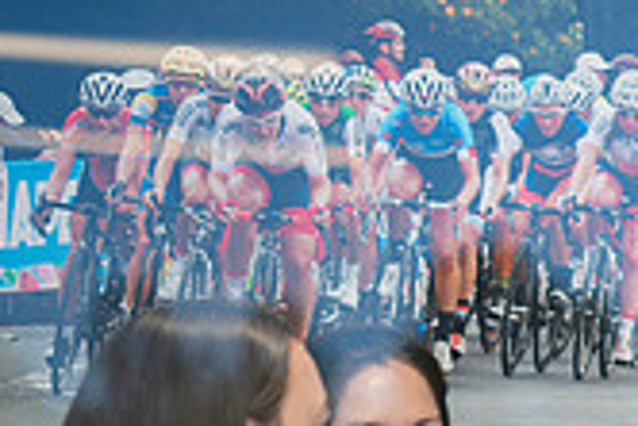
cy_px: 549
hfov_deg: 6.5
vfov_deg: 4.4
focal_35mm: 309
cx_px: 1100
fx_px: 5481
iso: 400
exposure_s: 1/250
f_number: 2
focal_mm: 85
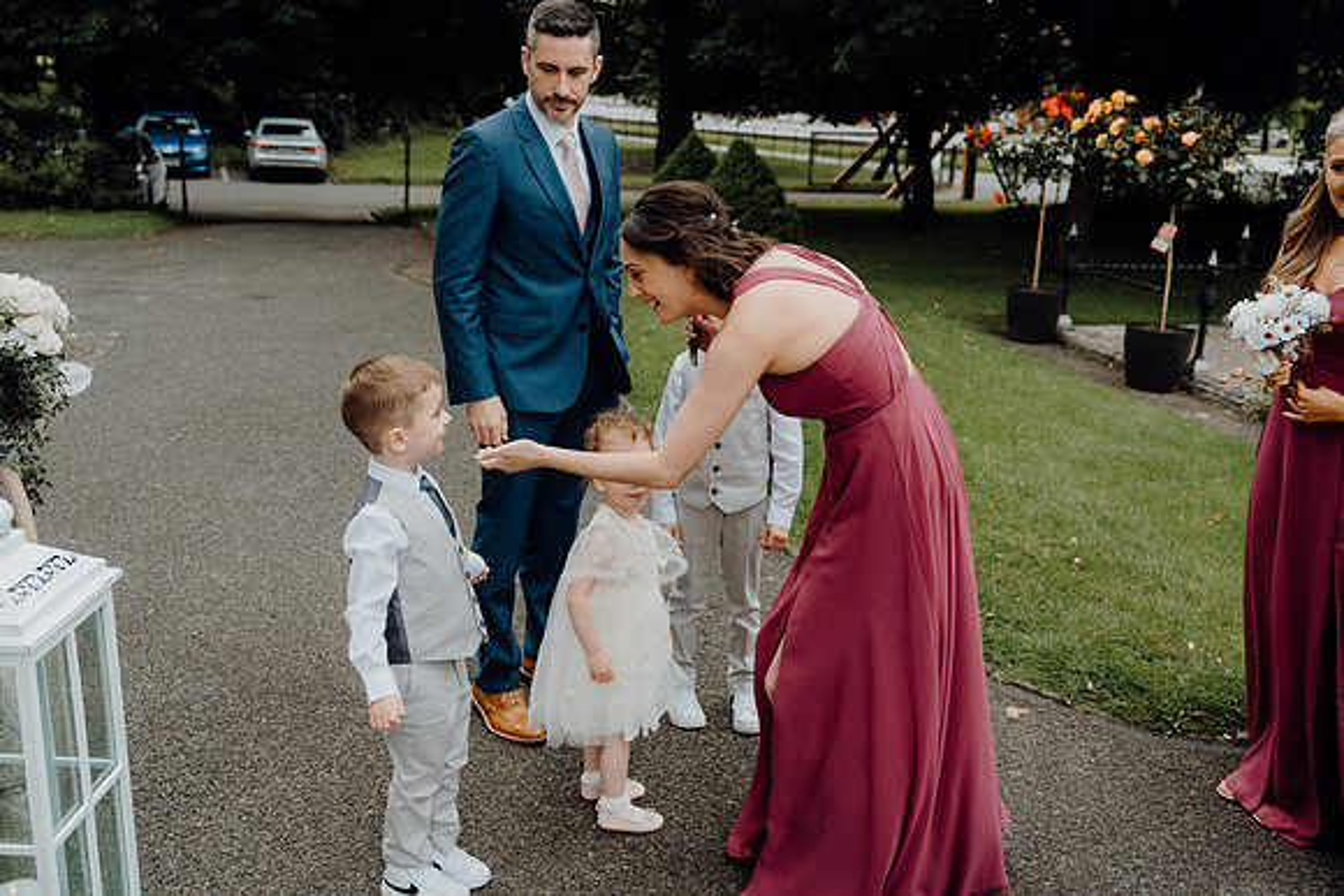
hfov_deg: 55.8
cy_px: 448
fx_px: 1270
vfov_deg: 38.9
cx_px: 672
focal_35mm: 34
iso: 400
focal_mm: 34
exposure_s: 1/250
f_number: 3.5
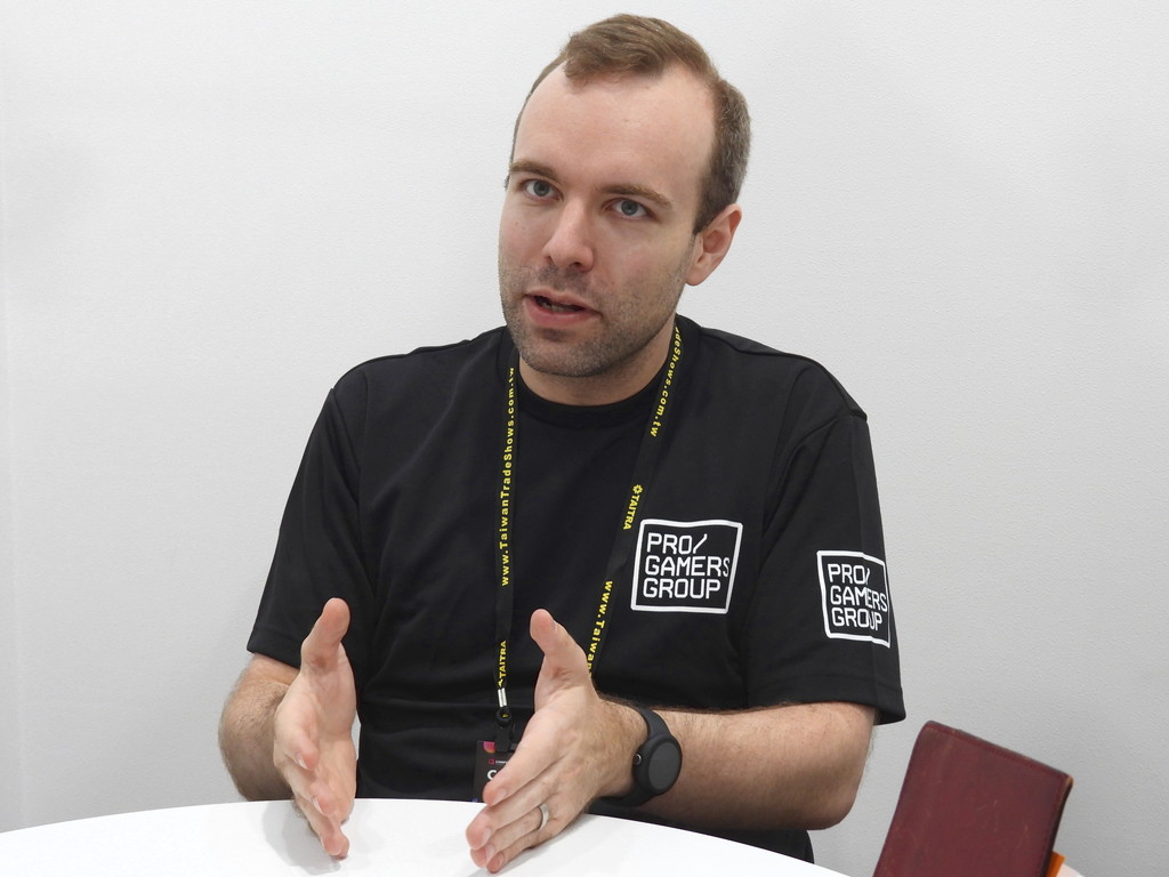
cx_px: 584
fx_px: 1689
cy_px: 438
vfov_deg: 29.1
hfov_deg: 38.2
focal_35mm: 50
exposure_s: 1/30
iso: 180
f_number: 3.5
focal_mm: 8.9
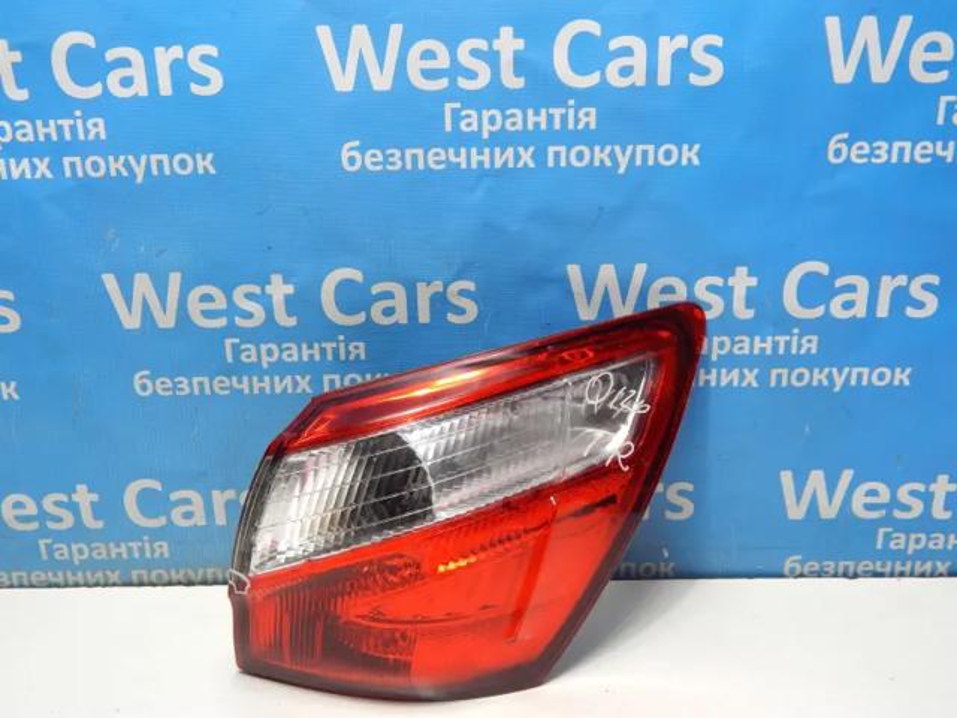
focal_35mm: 35
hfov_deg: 52.6
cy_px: 359
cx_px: 478
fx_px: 968
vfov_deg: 40.7
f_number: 3.3
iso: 220
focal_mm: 6.1
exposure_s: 1/30
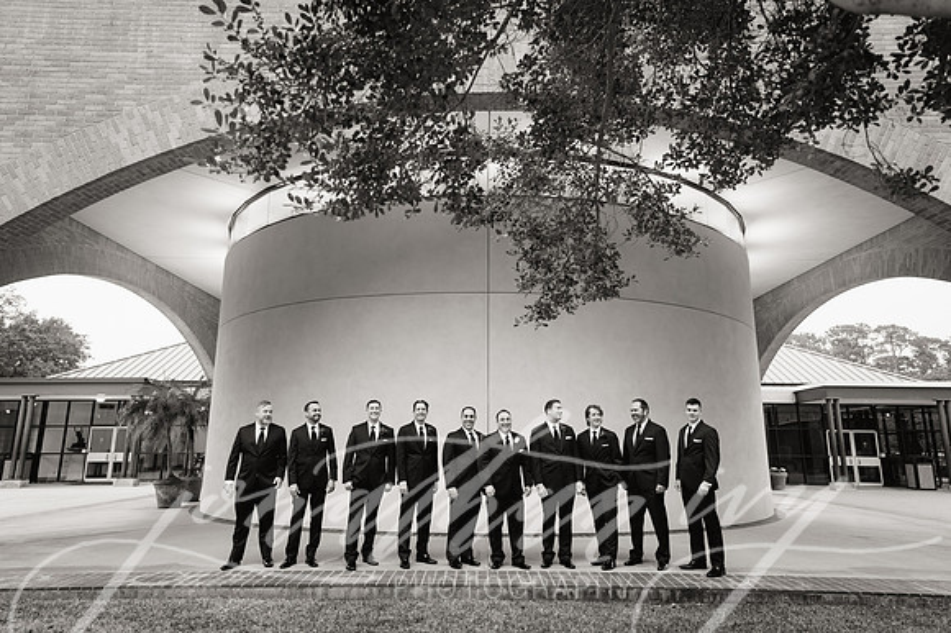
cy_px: 316
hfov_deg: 73.8
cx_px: 476
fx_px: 634
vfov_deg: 53.1
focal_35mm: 24
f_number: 3.2
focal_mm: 24
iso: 1000
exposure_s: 1/160
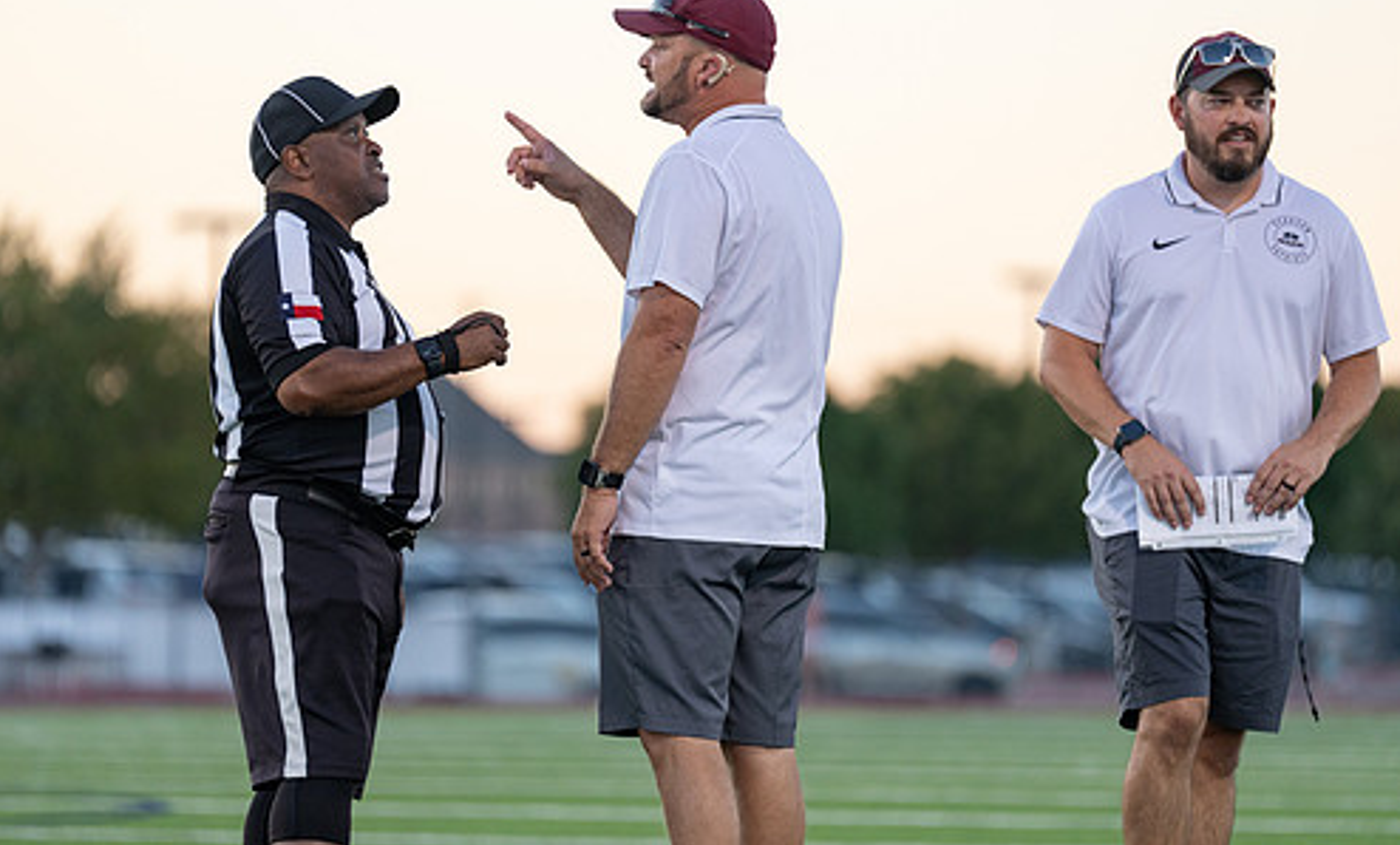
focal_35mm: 246
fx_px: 9295
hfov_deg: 8.6
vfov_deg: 5.2
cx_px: 677
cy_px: 391
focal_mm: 200
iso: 640
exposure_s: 1/1000
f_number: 2.8
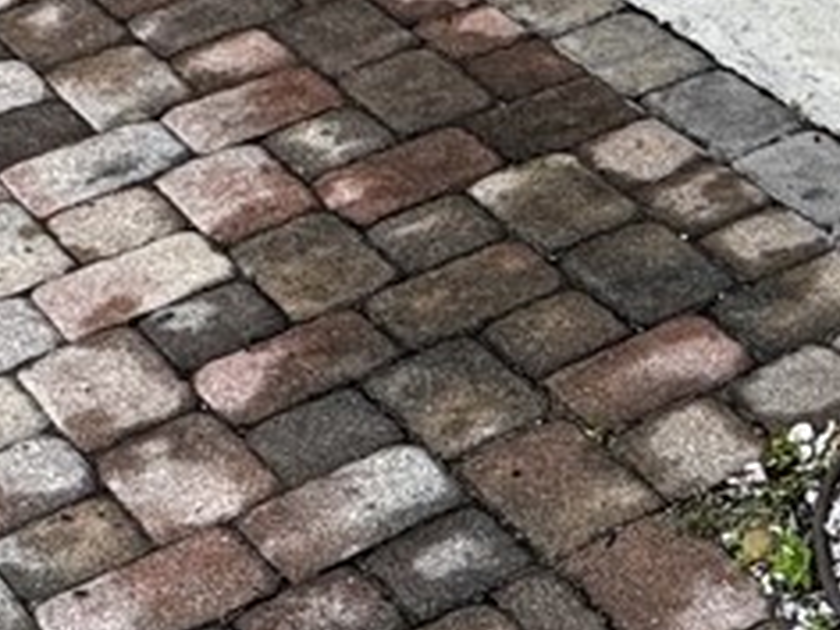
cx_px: 1093
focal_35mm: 89
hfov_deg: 20.2
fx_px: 2160
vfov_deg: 15.4
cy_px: 934
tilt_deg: -47.6
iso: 40
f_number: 2.2
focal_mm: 2.22
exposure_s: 1/332
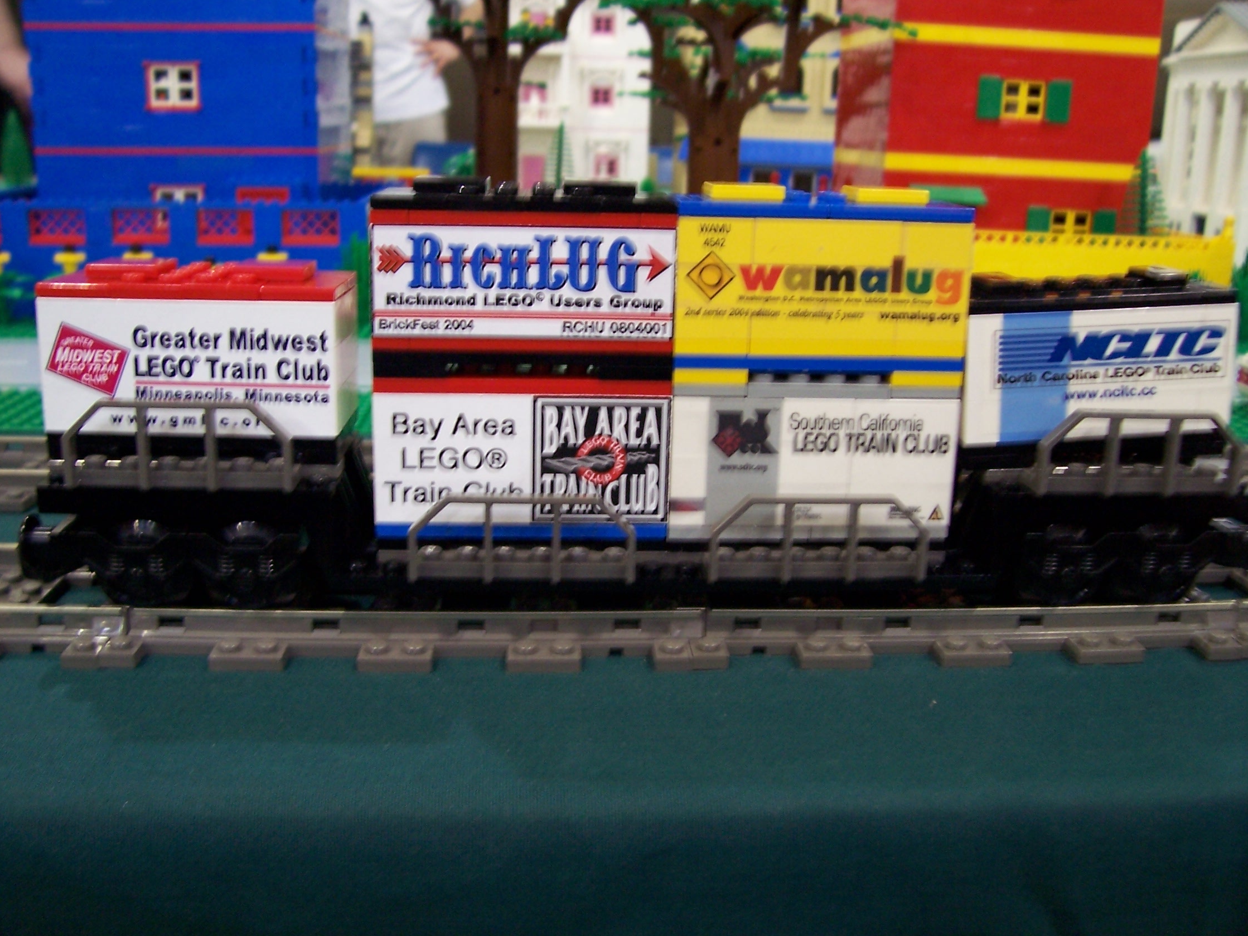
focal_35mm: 35
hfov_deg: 52.6
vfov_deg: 40.7
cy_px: 457
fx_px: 1262
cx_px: 620
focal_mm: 5.6
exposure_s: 1/8
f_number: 2.7
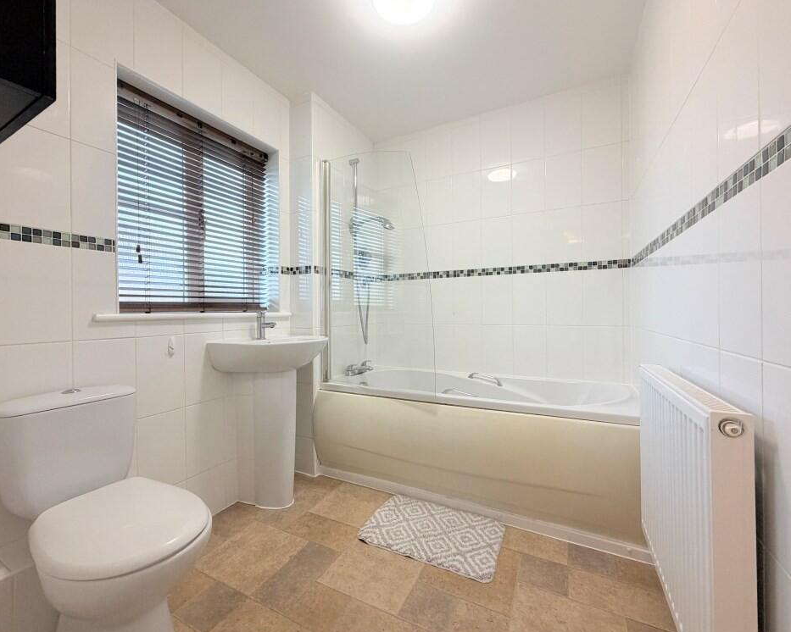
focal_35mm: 15
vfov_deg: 84.0
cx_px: 391
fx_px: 351
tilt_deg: +0.3
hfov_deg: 96.8
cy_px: 311
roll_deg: +0.5
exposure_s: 1/100
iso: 250
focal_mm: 2.22
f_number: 2.2
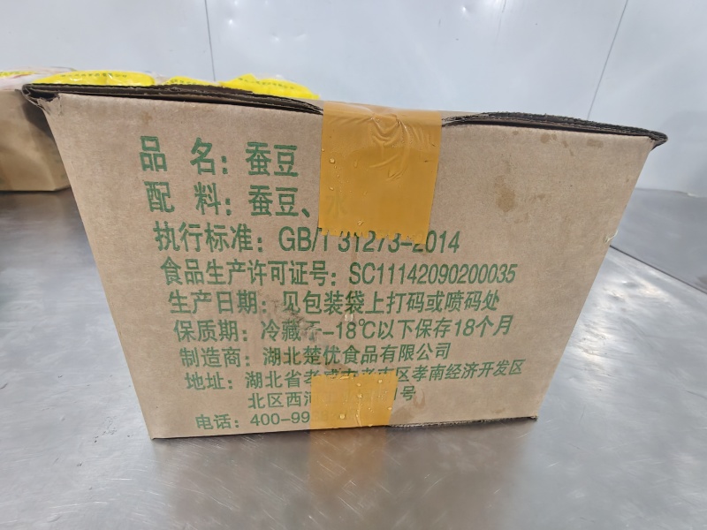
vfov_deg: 81.7
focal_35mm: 15
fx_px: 306
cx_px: 354
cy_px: 265
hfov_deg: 98.2
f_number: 2
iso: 12800
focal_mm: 2.3
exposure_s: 1/96
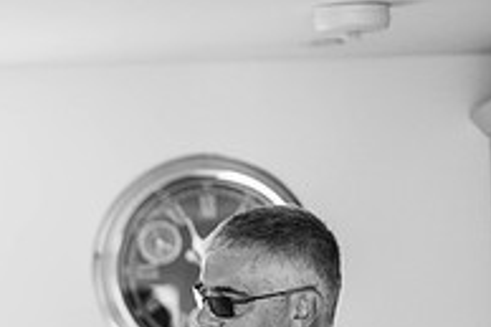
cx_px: -170
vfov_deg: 5.4
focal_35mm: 254
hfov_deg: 8.0
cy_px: 446
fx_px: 3461
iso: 100
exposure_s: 1/500
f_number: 1.8
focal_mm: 85
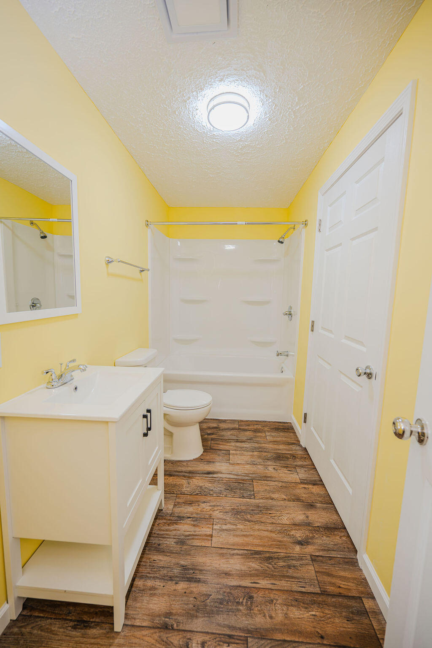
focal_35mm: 14
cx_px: 216
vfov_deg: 104.3
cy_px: 324
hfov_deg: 81.2
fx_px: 252
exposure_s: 1/200
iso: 2000
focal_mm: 14
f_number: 4
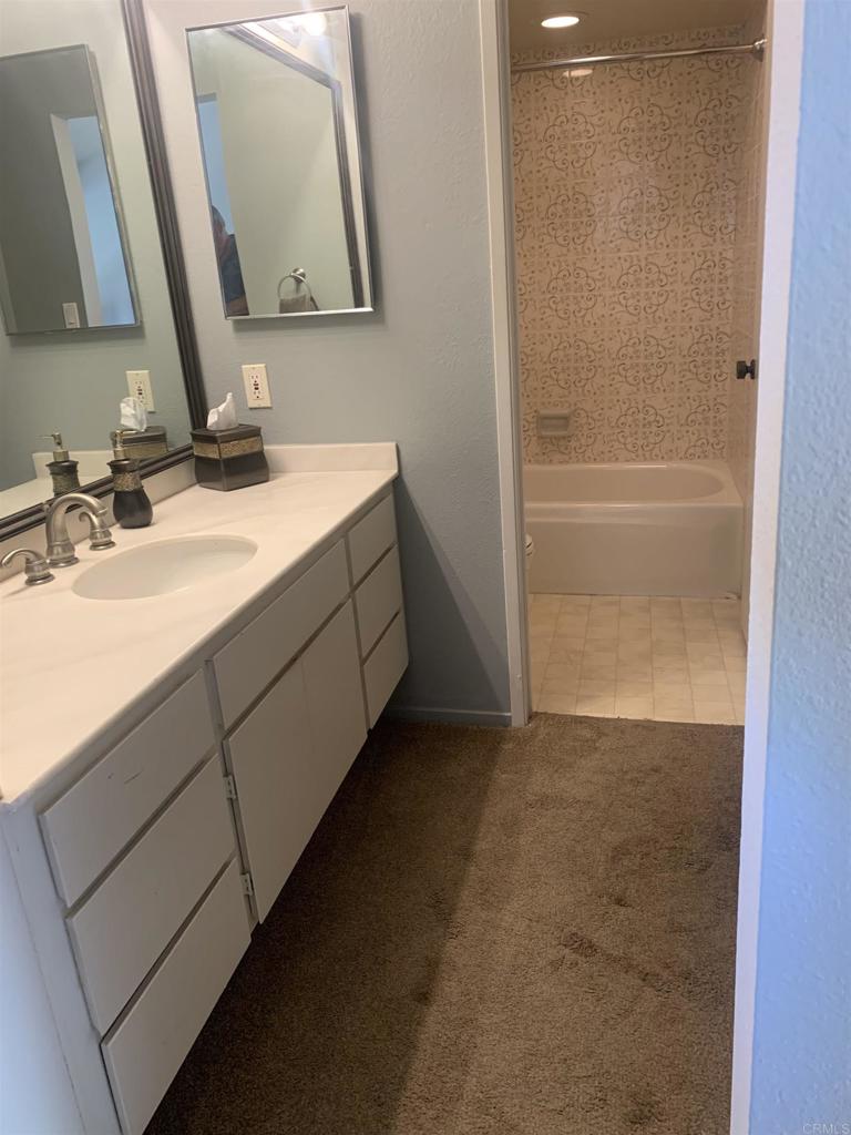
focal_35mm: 26
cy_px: 568
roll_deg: +4.2
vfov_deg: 67.3
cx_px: 426
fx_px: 852
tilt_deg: -16.8
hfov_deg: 53.1
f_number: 1.8
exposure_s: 1/60
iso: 125
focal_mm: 4.25
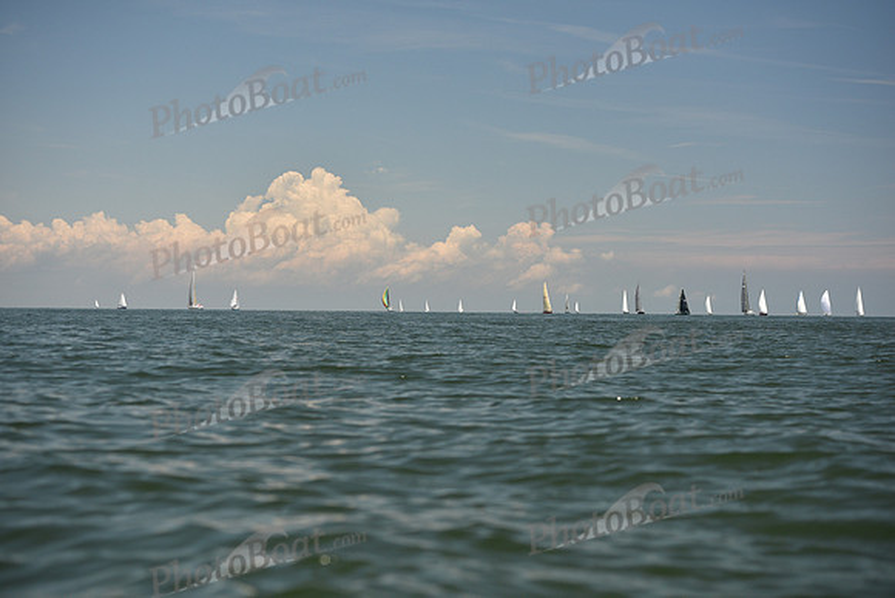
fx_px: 1741
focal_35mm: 70
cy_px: 299
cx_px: 448
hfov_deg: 28.8
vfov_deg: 19.5
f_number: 3.5
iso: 320
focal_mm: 70
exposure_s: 1/2000
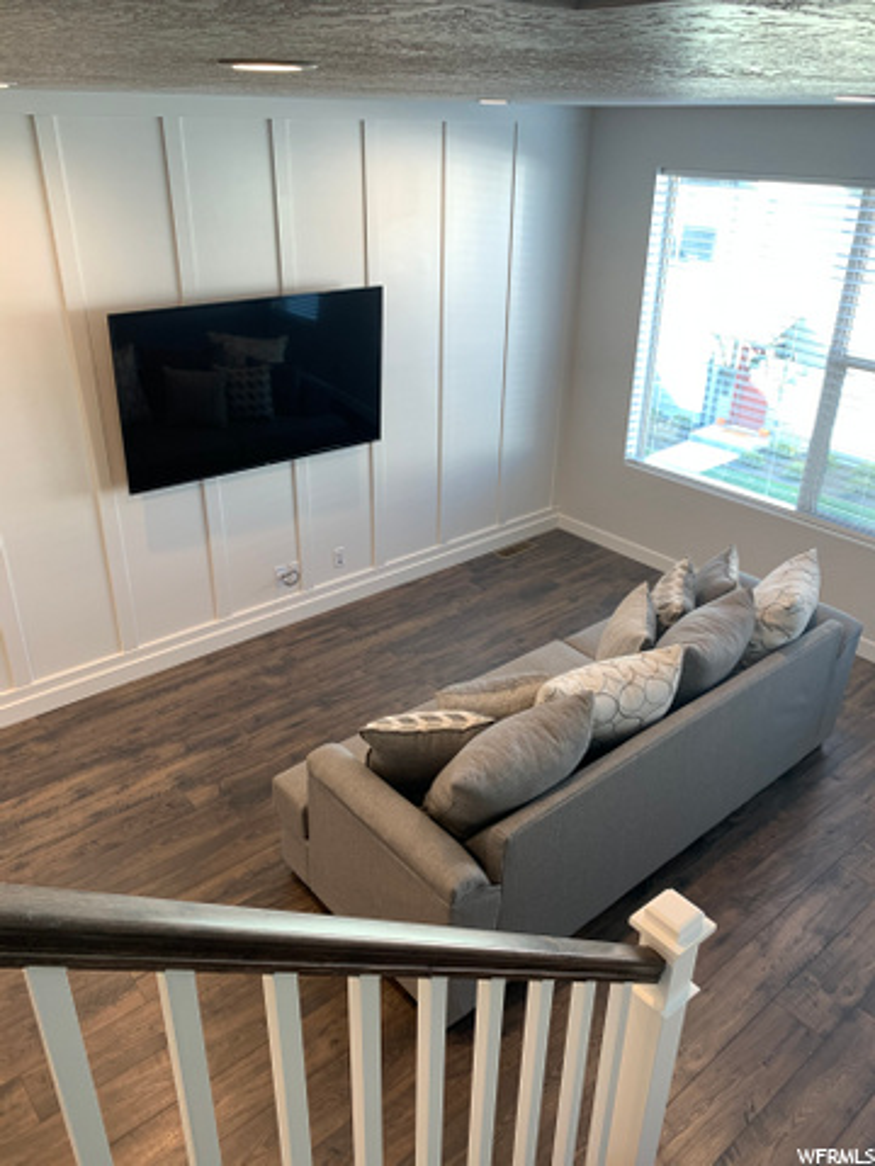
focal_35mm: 26
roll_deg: -1.2
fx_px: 876
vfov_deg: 67.3
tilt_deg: -25.7
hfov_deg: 53.1
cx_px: 438
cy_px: 583
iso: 125
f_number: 1.8
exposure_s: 1/60
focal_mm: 4.25
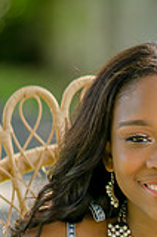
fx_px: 2352
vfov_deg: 5.7
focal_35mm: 358
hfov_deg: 3.8
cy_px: 295
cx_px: 148
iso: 200
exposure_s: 1/640
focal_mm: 85
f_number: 2.2
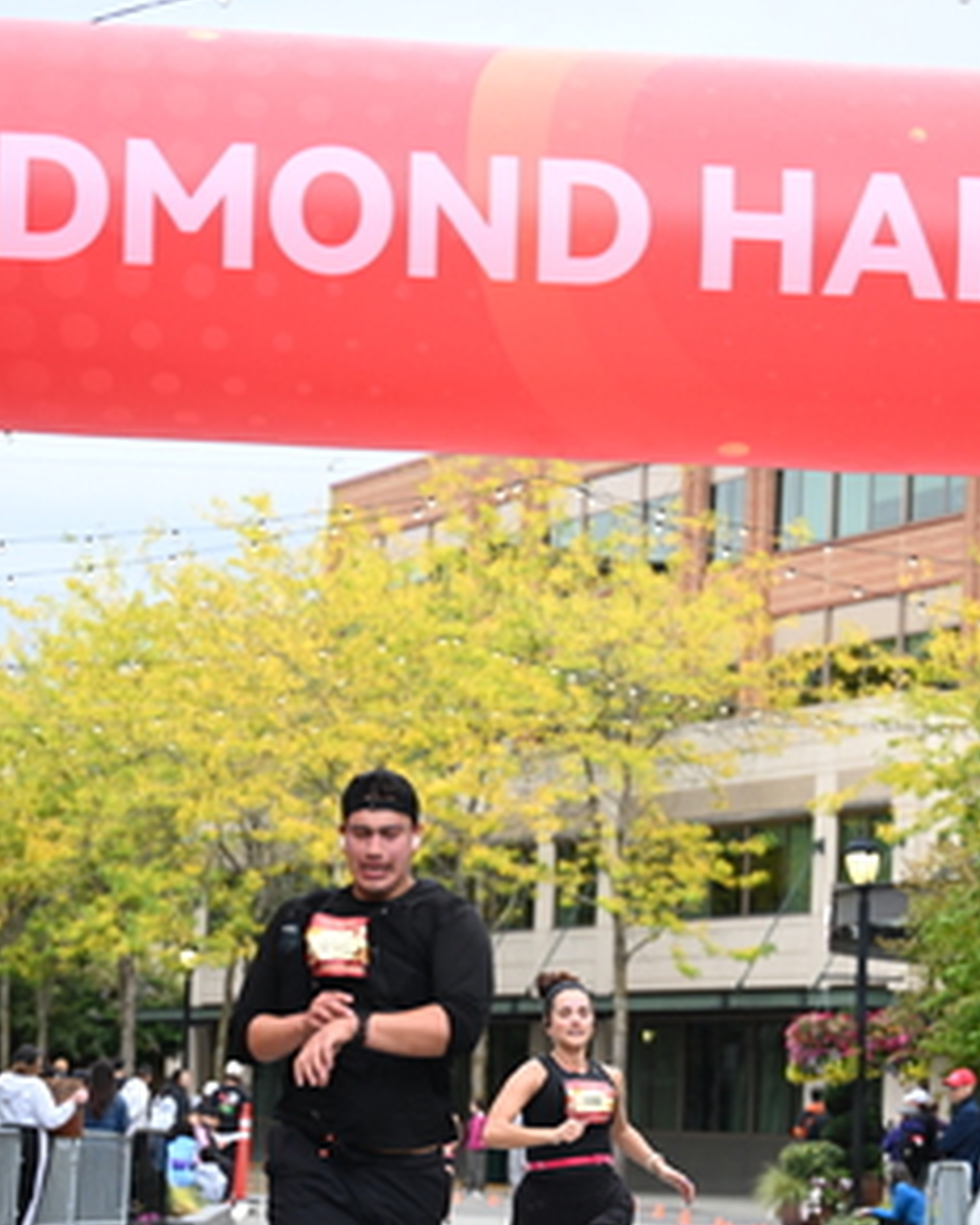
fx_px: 4493
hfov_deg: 12.4
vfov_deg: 15.4
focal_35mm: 124
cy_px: 977
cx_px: 545
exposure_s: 1/2000
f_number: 2.8
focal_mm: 70
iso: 640
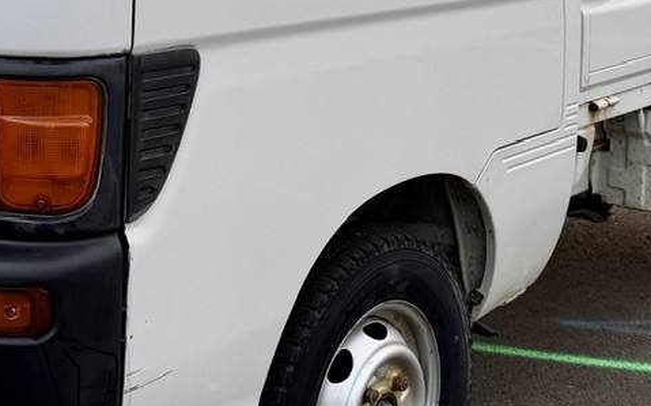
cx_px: 298
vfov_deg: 18.7
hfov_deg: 30.2
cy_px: 19
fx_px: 1206
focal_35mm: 68
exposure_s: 1/230
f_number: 1.78
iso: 80
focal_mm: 6.76
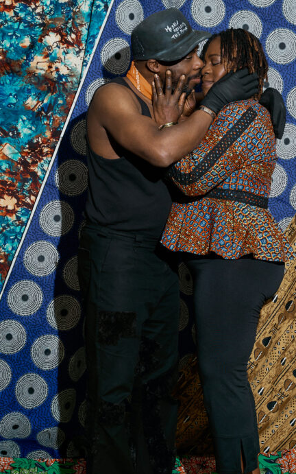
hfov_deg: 17.6
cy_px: 230
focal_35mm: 74
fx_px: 957
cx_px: 181
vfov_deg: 27.8
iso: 125
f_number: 6.3
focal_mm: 49.1
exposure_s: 1/160
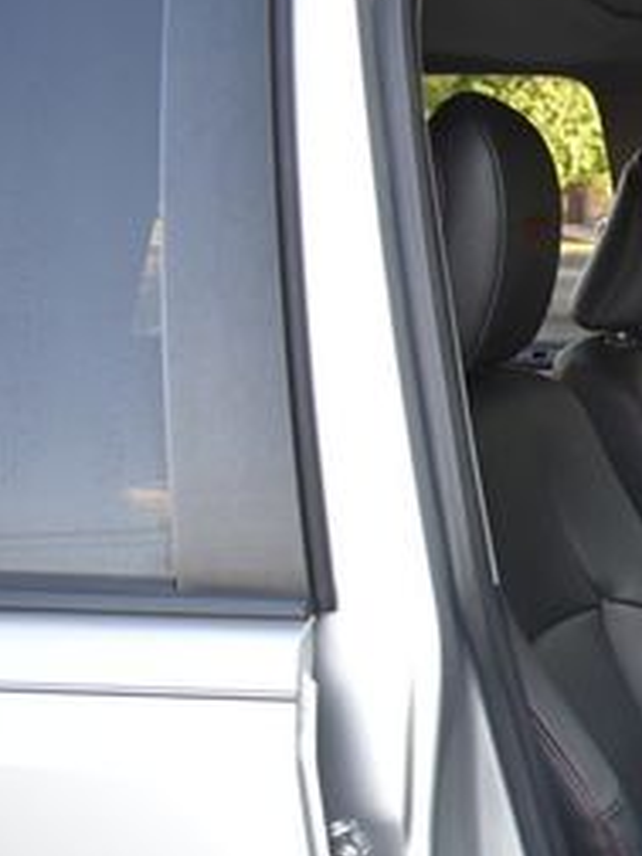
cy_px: 671
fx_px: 1632
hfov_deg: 18.9
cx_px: 1026
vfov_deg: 28.8
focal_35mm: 66
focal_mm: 18
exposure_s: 1/250
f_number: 3.5
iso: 800
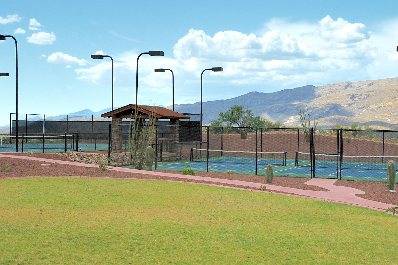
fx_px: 625
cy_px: 128
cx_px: 194
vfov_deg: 23.9
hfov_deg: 35.3
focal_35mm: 57
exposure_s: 1/320
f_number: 9
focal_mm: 31
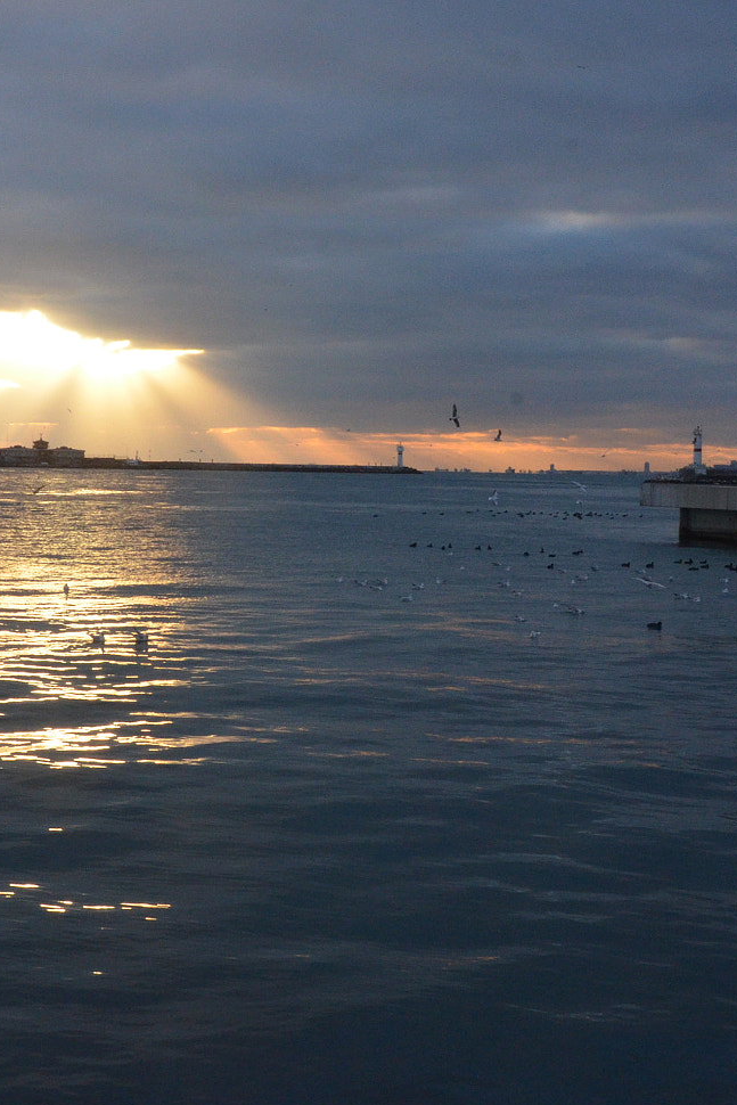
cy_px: 512
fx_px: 1591
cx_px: 278
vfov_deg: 38.3
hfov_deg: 26.0
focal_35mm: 52
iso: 2000
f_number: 16
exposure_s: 1/250
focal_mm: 21
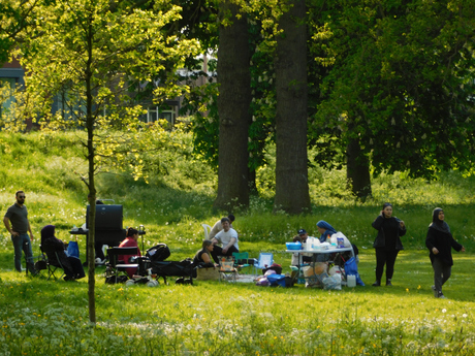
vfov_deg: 6.4
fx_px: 3183
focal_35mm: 232
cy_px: 178
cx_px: 238
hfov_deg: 8.5
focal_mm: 41.3
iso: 125
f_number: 5.6
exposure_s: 1/125
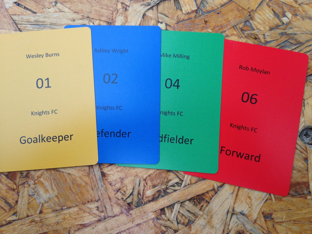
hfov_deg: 55.4
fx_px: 297
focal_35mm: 33
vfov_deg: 42.9
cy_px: 117
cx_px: 156
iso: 50
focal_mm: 4.12
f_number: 2.4
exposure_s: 1/120
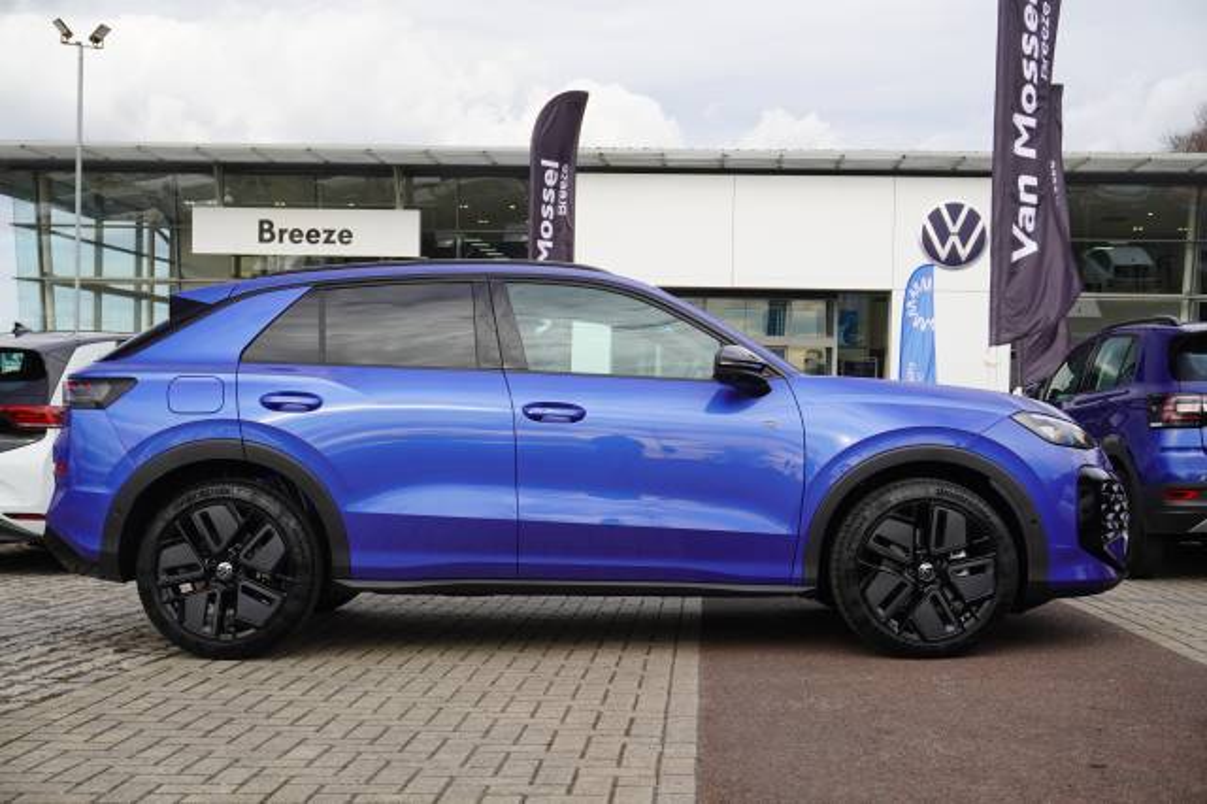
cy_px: 402
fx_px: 1508
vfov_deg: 29.8
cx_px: 604
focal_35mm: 45
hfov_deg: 43.6
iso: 100
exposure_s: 1/100
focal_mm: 30
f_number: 7.1
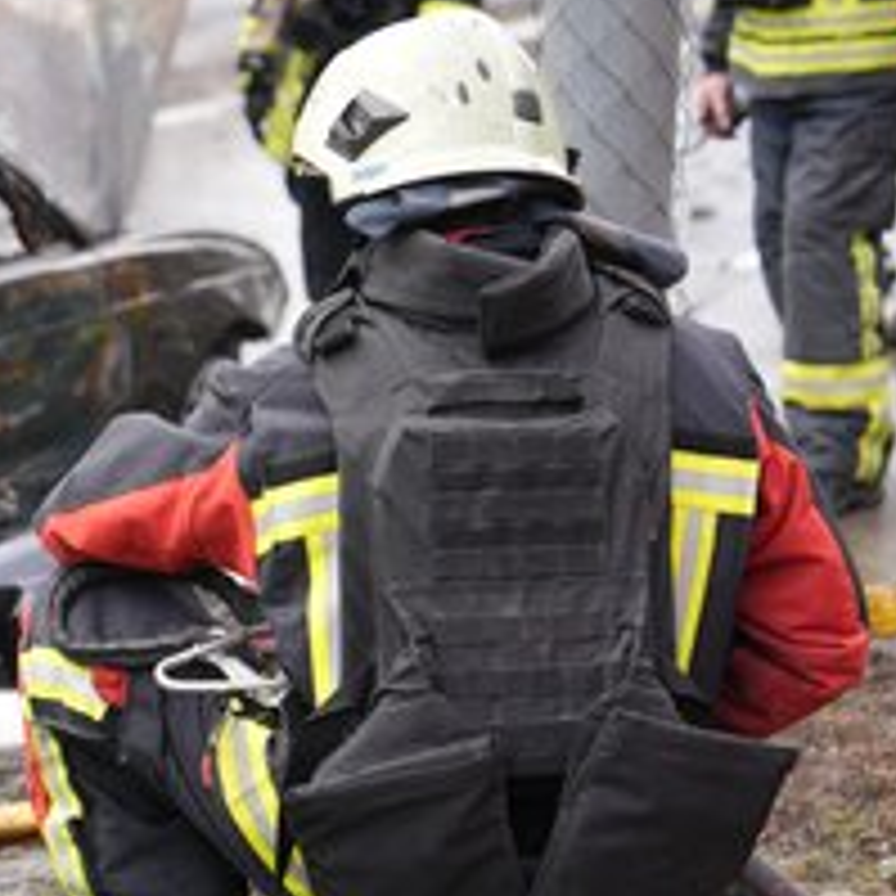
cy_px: 457
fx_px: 3046
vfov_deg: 16.7
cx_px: 50
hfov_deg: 16.5
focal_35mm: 104
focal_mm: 61
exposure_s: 1/320
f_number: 2.8
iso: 100
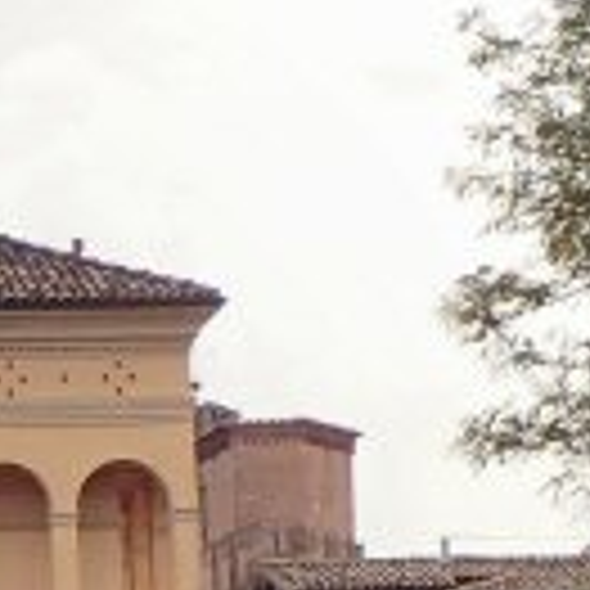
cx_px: 27
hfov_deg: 6.5
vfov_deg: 6.5
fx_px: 5187
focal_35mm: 269
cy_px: 689
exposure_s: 1/640
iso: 100
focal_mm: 7.34
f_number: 4
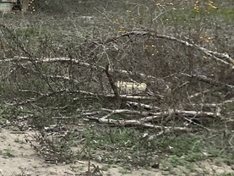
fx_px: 913
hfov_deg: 11.8
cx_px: -332
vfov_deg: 10.7
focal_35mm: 135
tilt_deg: -3.3
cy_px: -58
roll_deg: -2.1
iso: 32
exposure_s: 1/1034
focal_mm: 4.25
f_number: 1.8
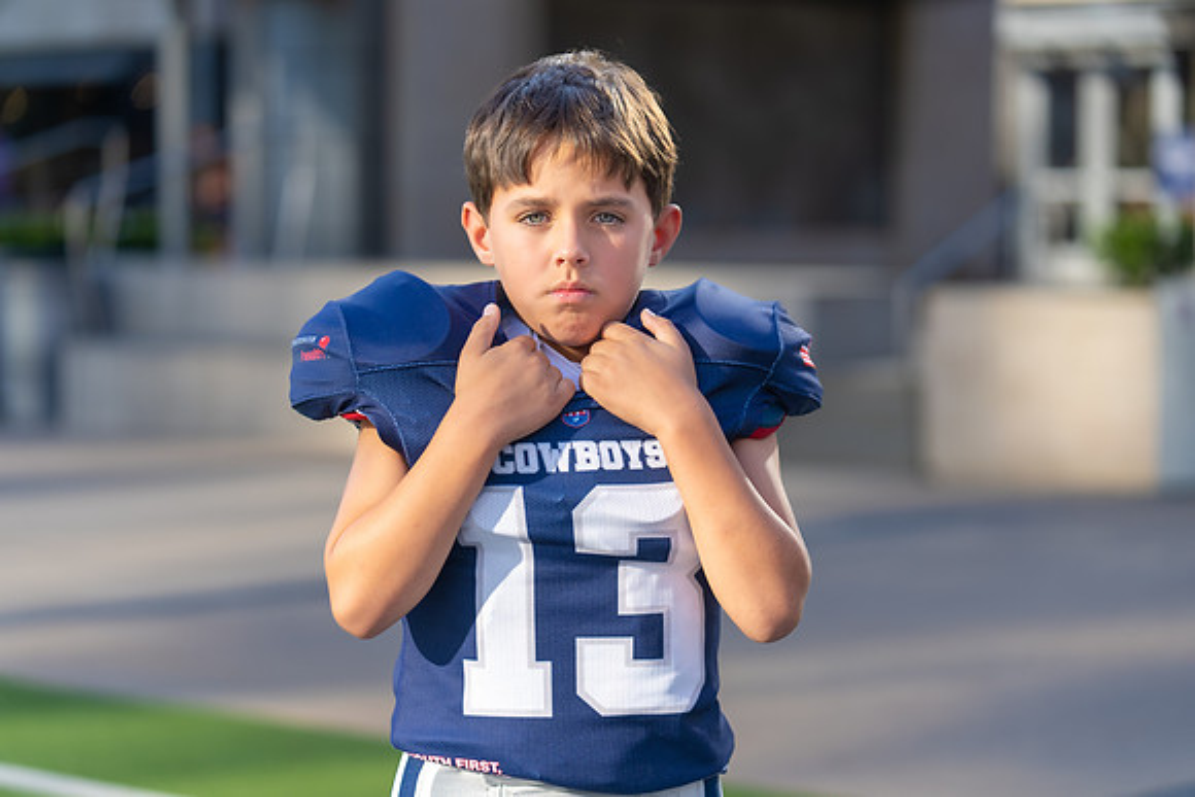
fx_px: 3154
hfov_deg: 21.5
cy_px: 398
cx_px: 598
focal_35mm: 95
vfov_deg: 14.4
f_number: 2.8
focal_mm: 95
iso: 100
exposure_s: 1/640
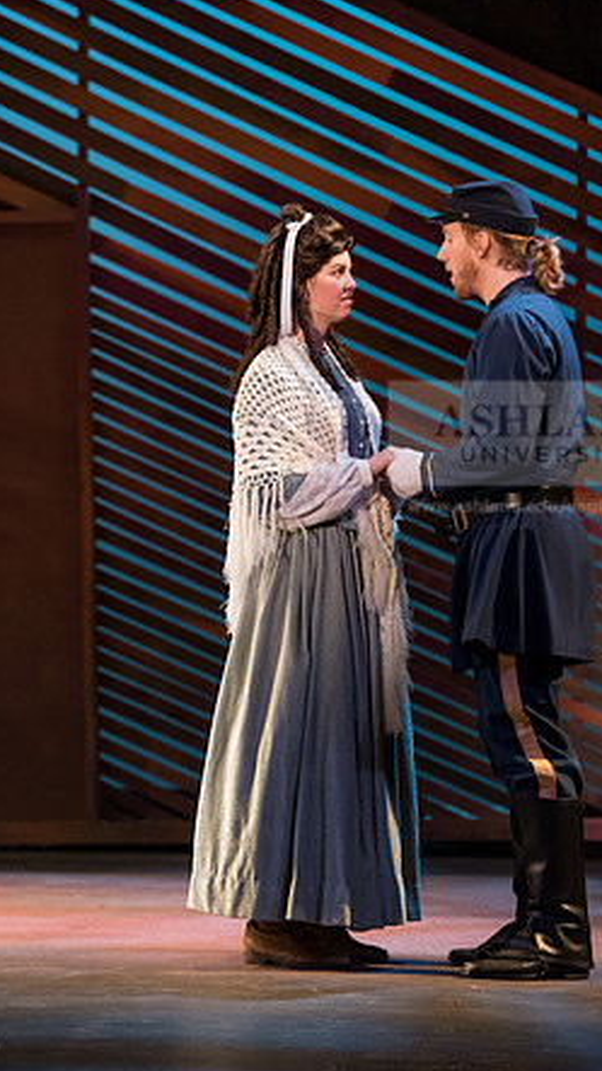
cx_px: 351
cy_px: 532
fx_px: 4231
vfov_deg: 14.4
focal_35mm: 149
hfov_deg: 8.1
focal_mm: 140
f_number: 4.5
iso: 5000
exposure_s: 1/320
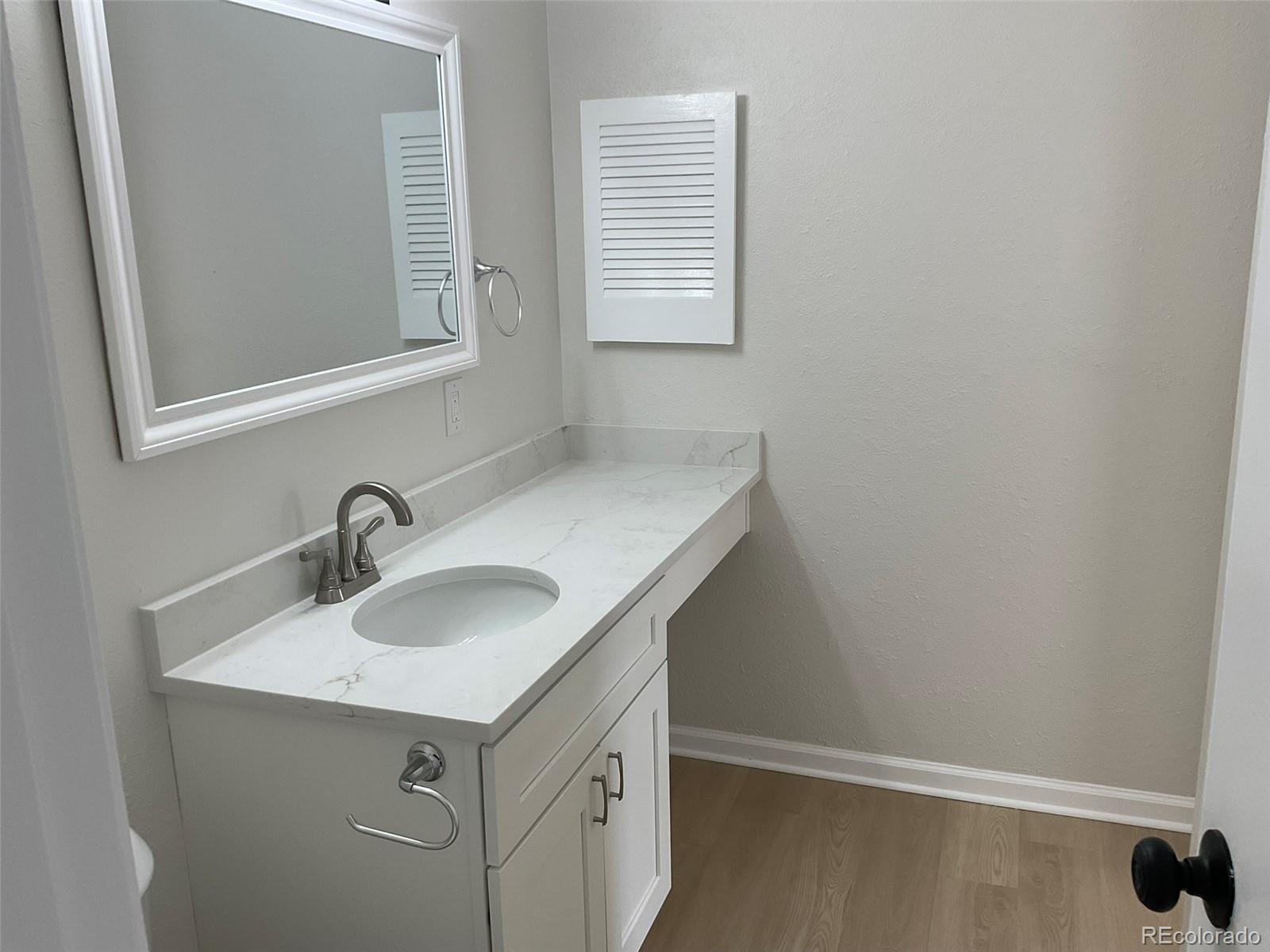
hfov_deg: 61.7
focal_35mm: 29
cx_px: 635
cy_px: 476
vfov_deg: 48.2
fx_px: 1064
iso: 50
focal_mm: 3
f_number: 1.8
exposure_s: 1/120
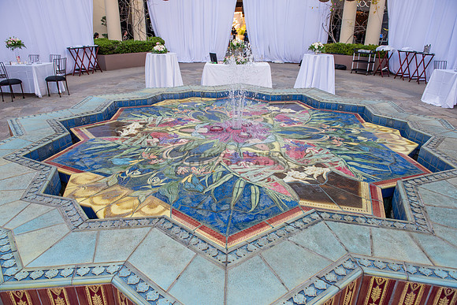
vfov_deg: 53.2
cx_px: 228
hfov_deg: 73.7
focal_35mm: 24
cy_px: 152
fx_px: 305
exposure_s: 1/250
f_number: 5.6
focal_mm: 24
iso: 500
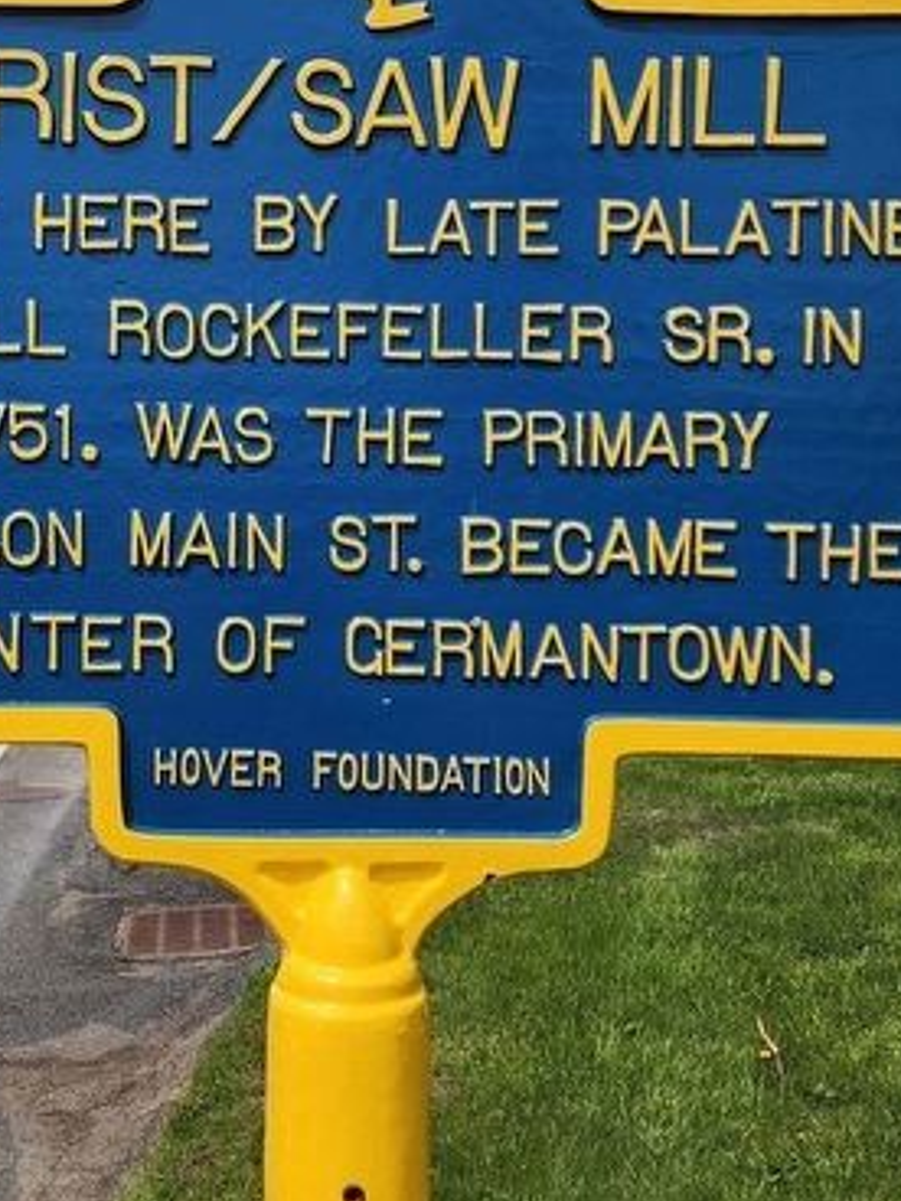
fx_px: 1735
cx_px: 304
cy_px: 486
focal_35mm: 50
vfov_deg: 38.1
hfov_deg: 28.9
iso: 12
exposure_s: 1/1785
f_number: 1.8
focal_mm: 6.4
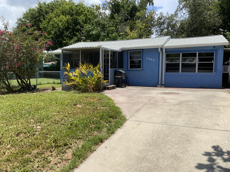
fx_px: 193
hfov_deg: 61.7
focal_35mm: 29
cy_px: 86
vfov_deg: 48.2
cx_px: 115
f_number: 1.8
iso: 20
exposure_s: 1/2227
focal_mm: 3
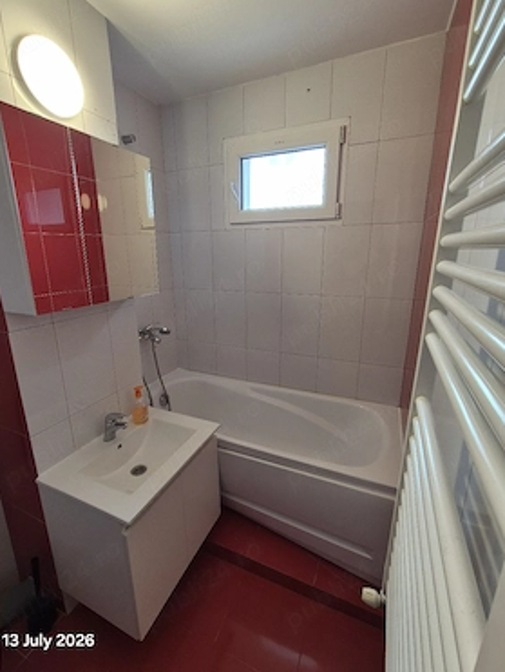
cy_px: 324
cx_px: 239
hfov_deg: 85.7
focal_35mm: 14
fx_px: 272
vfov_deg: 102.0
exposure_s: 1/114
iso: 50
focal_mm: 2.2
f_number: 2.2
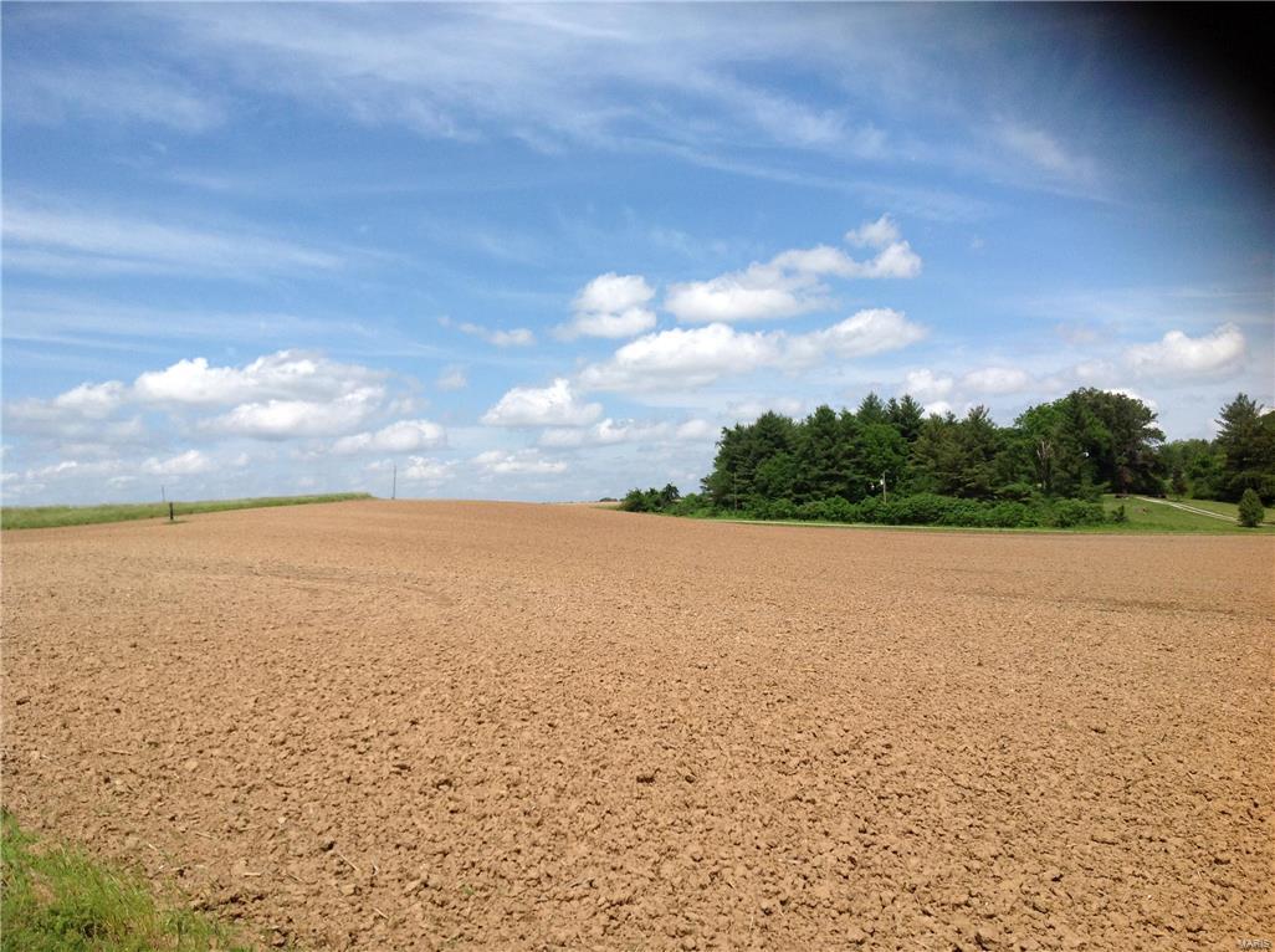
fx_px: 1287
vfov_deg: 40.6
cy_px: 476
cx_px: 638
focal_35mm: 35
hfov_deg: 52.7
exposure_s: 1/2519
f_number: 2.4
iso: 50
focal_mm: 4.28
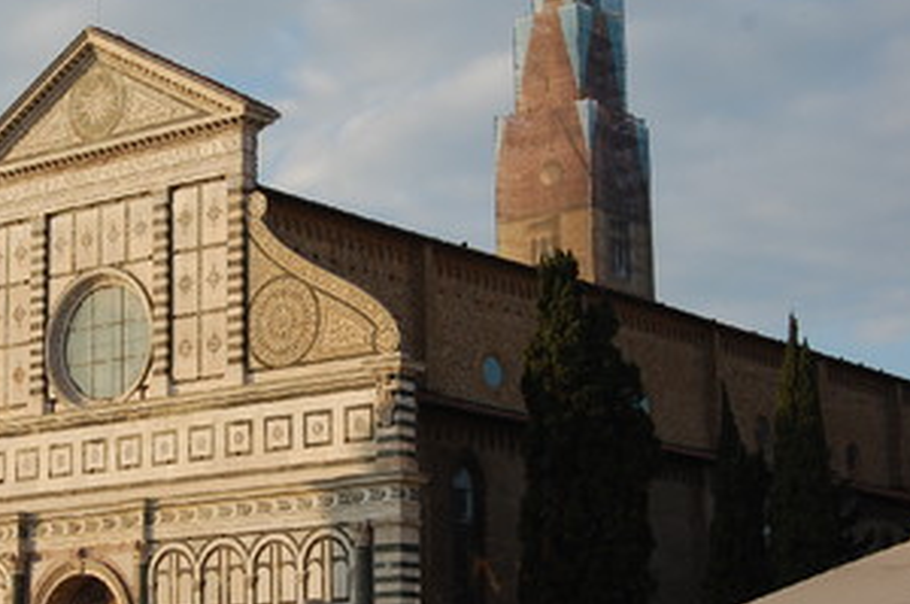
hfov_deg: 21.3
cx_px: 206
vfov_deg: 14.3
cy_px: 361
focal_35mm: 95
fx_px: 2398
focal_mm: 38
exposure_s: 1/250
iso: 200
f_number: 8
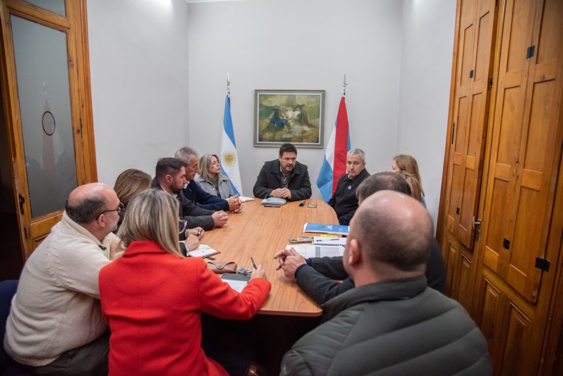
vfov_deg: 53.2
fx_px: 375
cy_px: 188
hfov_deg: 73.7
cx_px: 282
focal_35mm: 24
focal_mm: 24
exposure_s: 1/200
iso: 1600
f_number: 4
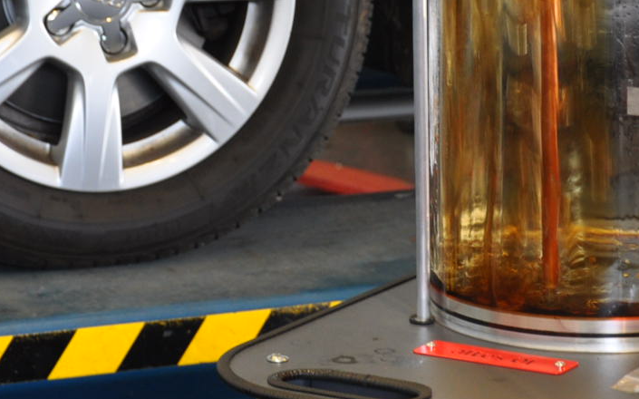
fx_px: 2750
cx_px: 329
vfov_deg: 8.3
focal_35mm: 158
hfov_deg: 13.3
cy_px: 43
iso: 400
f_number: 4.5
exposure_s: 1/20
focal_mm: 34
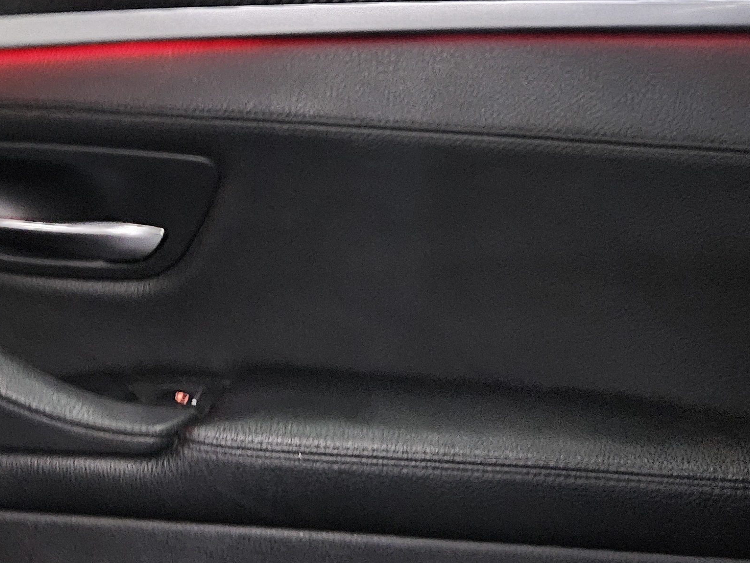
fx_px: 1257
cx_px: 194
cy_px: 231
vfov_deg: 25.2
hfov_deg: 32.6
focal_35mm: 58
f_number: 1.8
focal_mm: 5.4
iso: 1250
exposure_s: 1/17.2
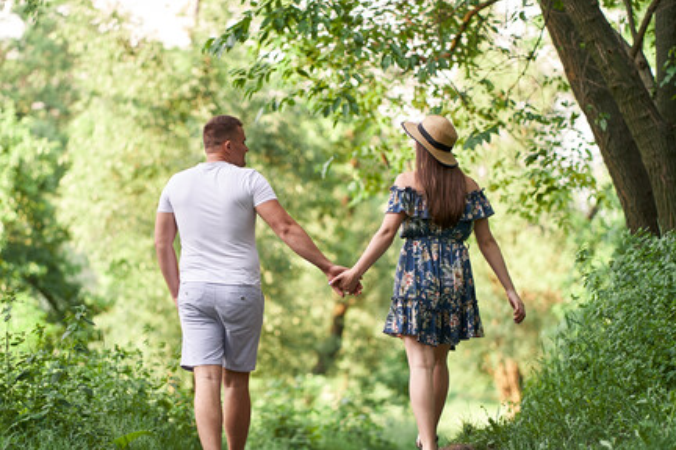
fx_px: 2178
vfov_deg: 11.8
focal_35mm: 116
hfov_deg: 17.6
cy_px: 257
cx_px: 236
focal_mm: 85
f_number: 1.8
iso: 400
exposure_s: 1/500
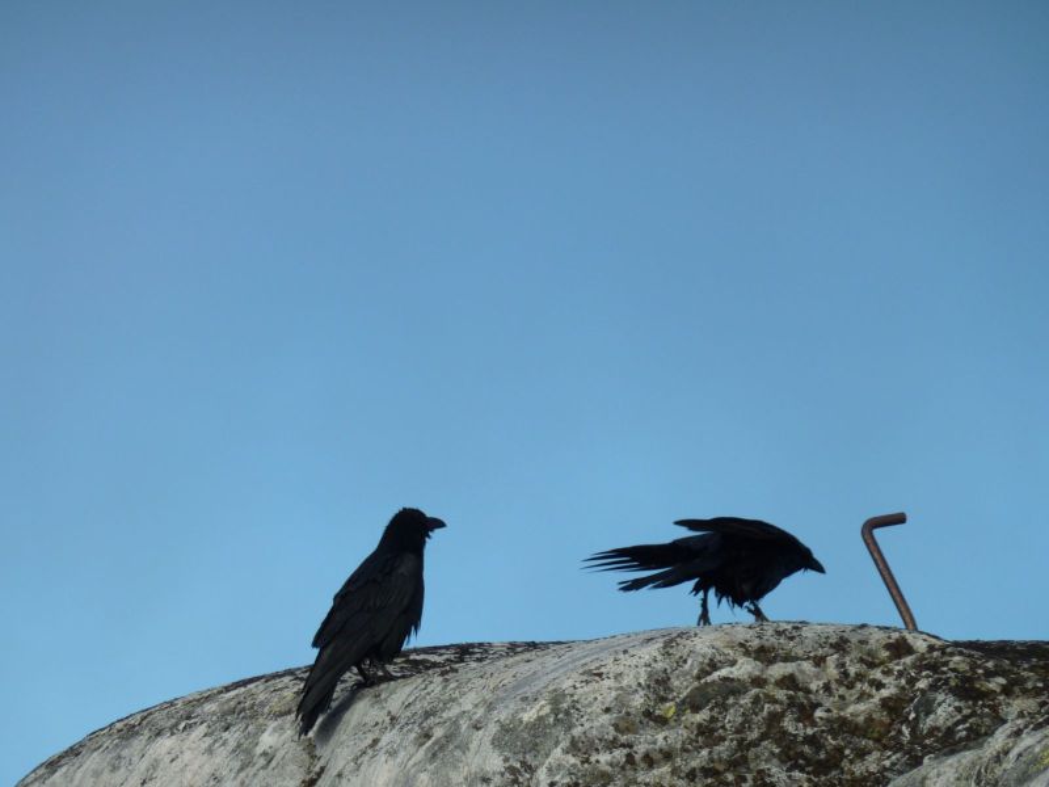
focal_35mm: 260
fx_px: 7879
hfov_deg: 7.6
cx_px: 524
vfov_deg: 5.7
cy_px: 394
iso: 80
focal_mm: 42.6
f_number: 4.7
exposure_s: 1/500
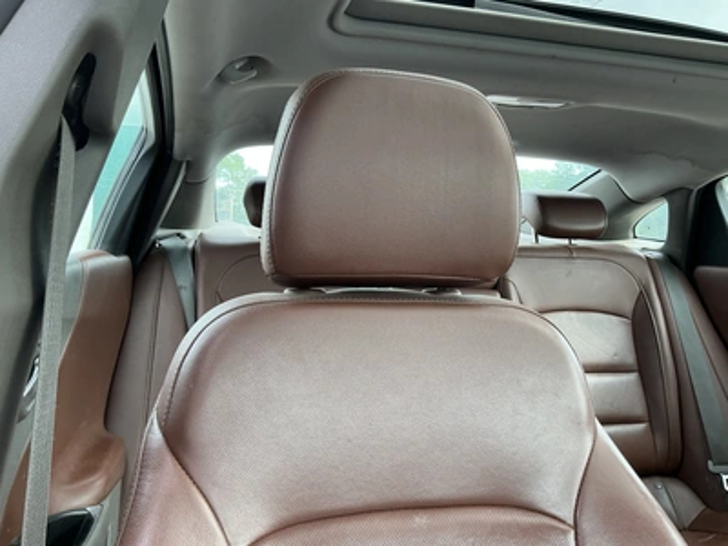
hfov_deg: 63.4
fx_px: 589
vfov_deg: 49.7
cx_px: 364
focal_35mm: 28
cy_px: 273
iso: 32
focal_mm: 3
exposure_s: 1/122
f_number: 1.8
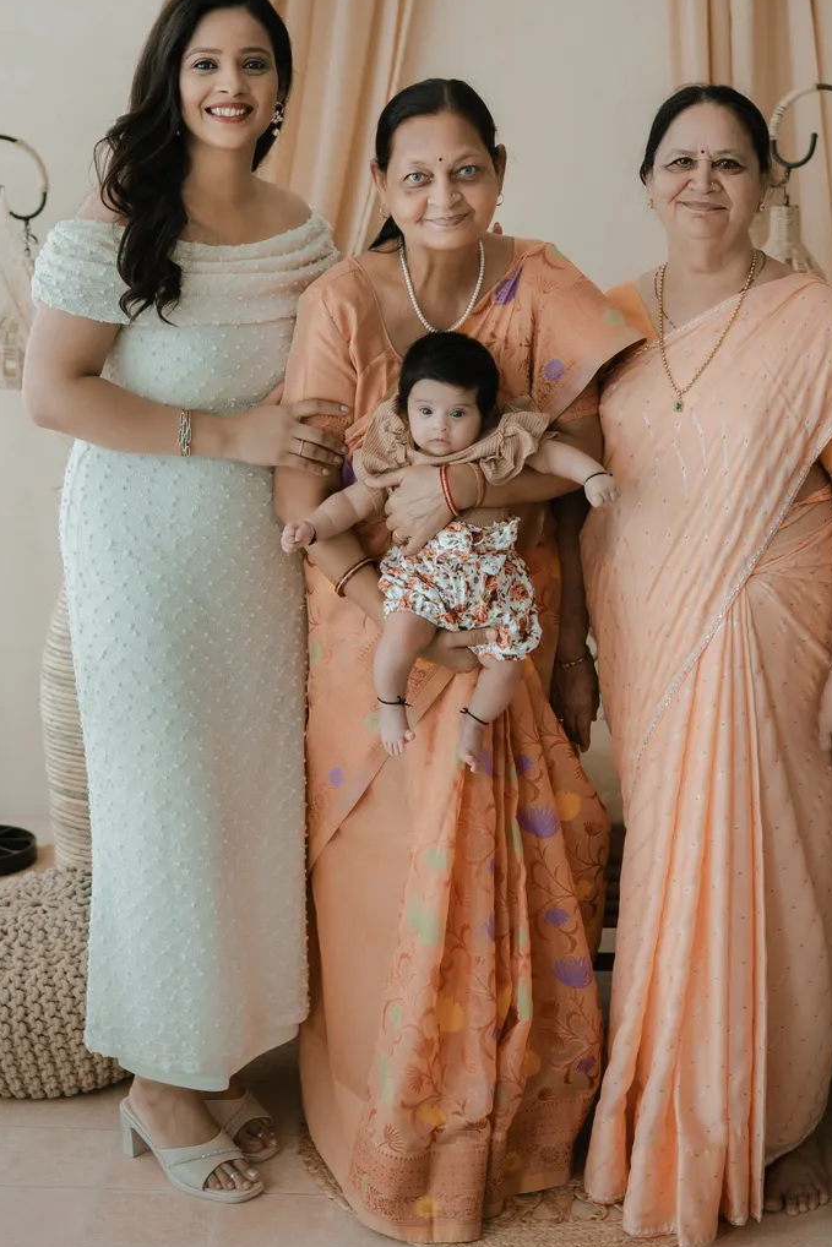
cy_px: 398
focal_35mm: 55
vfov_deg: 35.8
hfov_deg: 24.6
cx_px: 492
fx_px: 1906
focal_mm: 35
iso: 1000
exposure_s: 1/250
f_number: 2.8
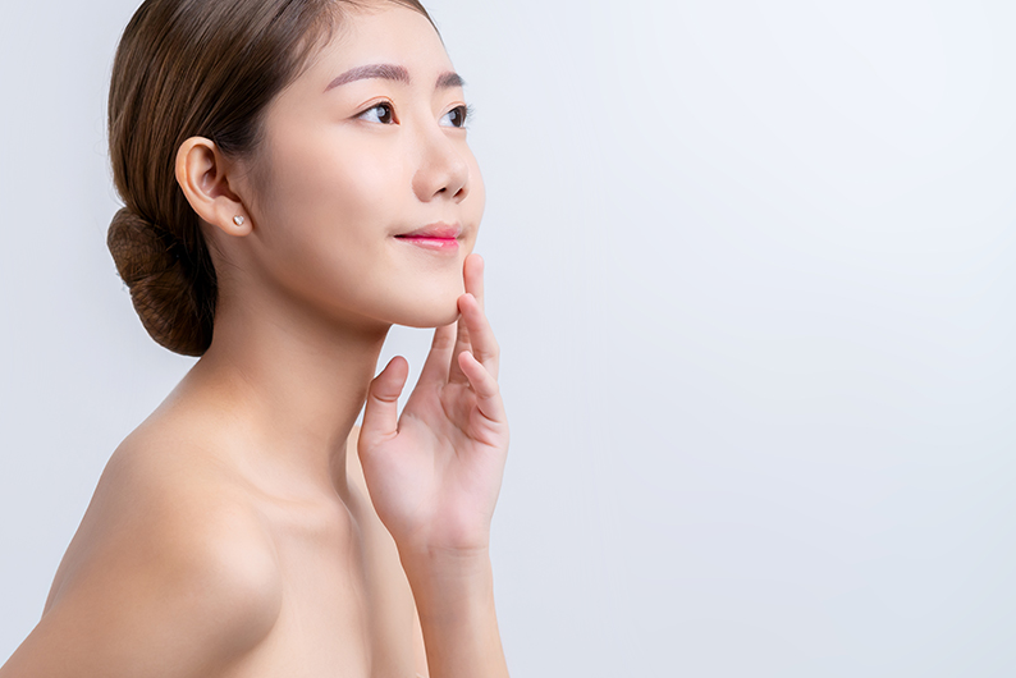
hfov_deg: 19.1
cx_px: 421
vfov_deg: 12.8
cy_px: 338
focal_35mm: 107
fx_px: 3021
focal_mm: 85
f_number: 5
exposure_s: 1/500
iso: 640
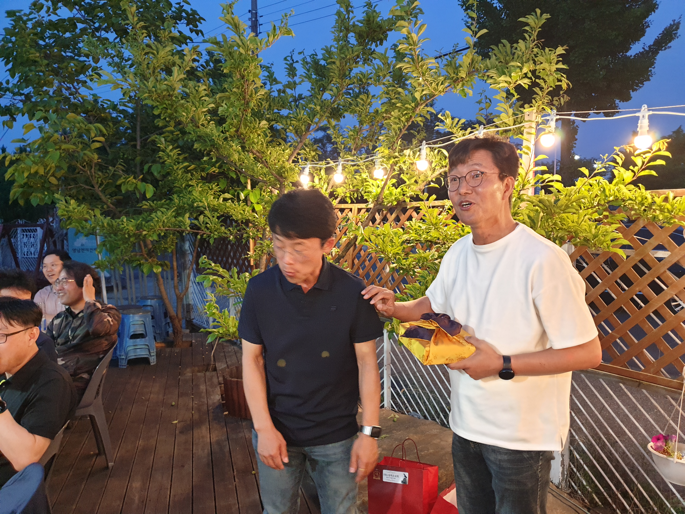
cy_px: 257
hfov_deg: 67.3
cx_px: 342
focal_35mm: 26
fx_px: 515
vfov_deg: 53.1
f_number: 1.5
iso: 400
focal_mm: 4.3
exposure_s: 1/60
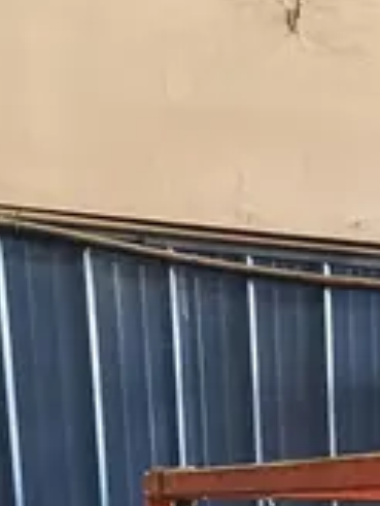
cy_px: 1125
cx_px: 652
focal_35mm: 125
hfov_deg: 11.2
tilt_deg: -15.7
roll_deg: +0.1
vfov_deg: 12.9
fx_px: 1830
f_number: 1.8
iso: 200
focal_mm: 3.99
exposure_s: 1/60
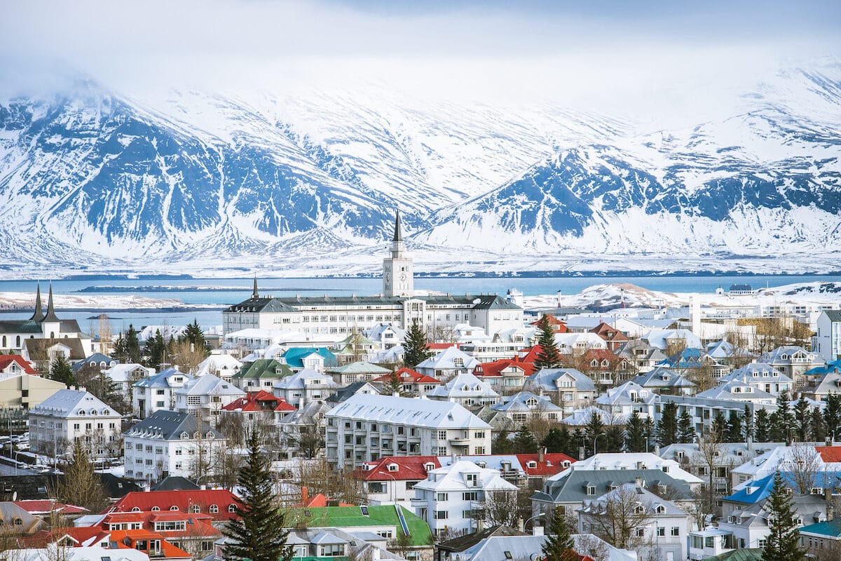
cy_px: 280
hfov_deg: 10.3
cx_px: 420
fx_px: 4672
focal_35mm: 200
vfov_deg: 6.9
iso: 200
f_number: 8
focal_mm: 200
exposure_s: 1/250
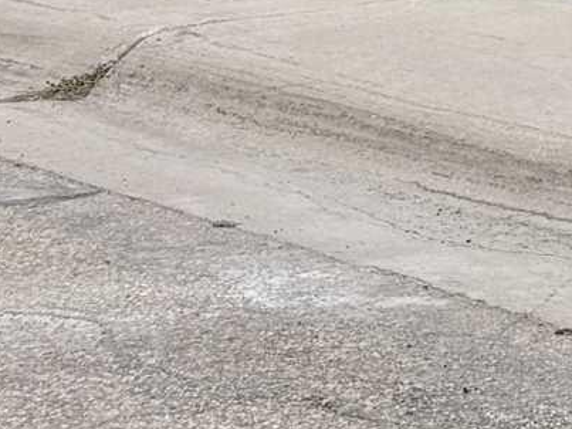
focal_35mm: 183
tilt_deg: +3.5
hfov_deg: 8.8
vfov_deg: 7.5
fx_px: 3023
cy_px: -624
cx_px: 1743
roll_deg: -1.7
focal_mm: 6.76
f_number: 1.78
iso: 80
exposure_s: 1/5714
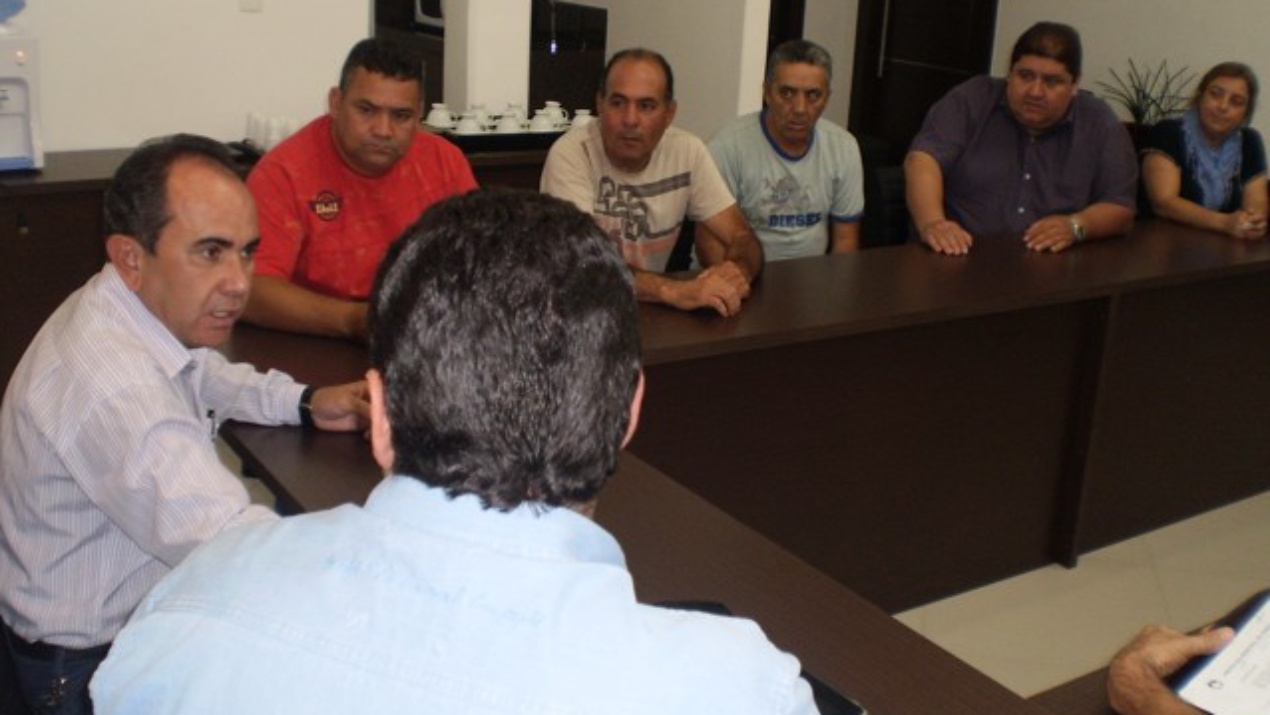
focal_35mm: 40
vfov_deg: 29.7
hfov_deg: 50.5
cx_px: 643
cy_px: 299
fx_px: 1347
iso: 125
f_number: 3.1
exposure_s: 1/30
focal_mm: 6.3
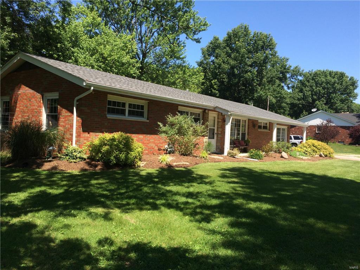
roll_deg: -1.4
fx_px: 302
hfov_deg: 61.7
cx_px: 180
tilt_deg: +1.0
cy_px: 135
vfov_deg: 48.2
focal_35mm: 29
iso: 32
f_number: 2.2
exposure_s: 1/1026
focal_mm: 4.15
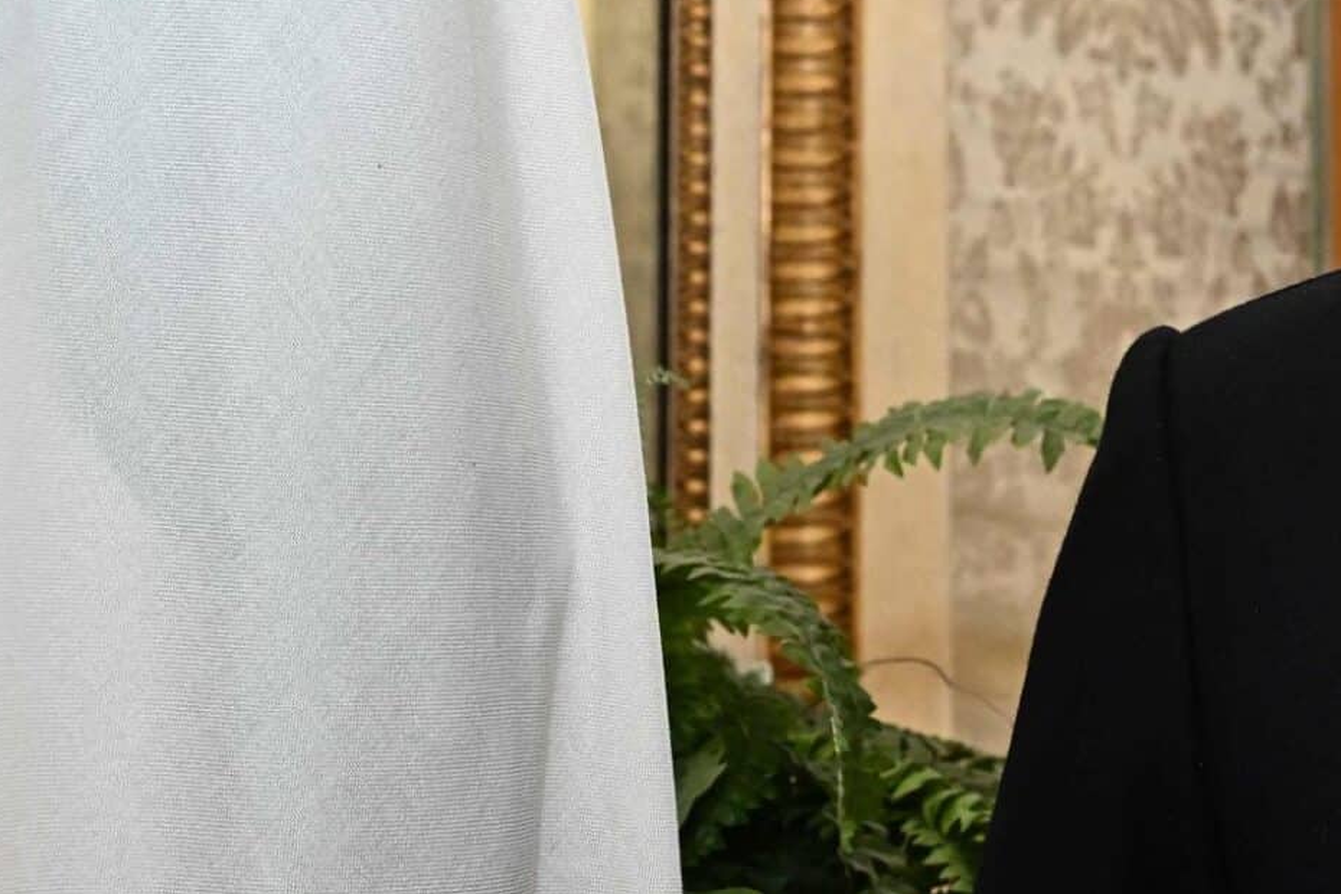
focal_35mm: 102
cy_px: 348
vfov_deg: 13.5
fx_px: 3785
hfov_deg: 19.1
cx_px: 1554
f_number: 5
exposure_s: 1/100
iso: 1800
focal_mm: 31.5
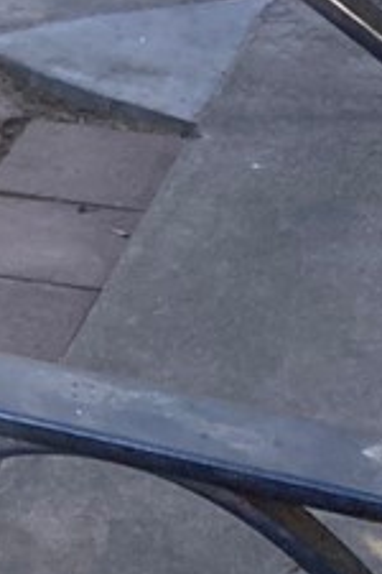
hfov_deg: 10.2
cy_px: -418
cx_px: -418
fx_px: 1958
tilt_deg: -8.6
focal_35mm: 123
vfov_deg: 14.8
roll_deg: +3.4
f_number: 1.8
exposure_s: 1/454
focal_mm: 4.25
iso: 32
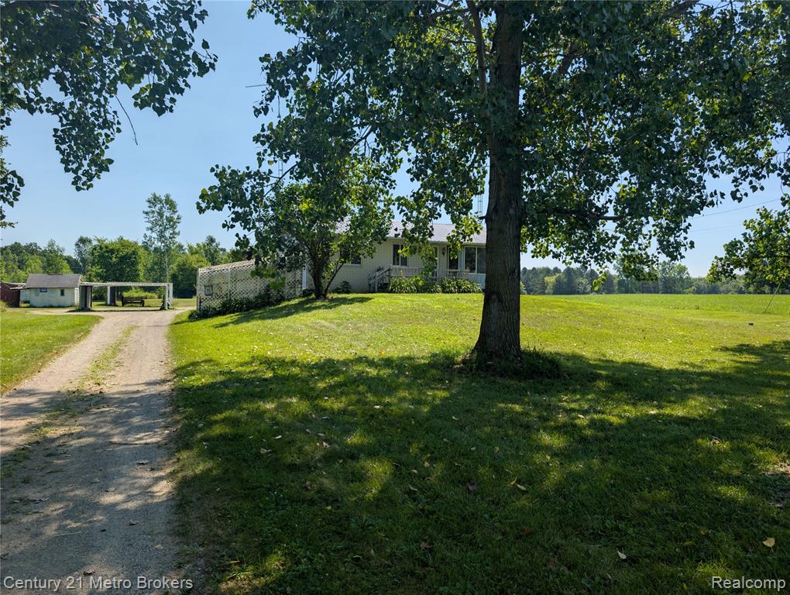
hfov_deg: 71.5
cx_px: 395
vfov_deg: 56.9
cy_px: 298
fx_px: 548
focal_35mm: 24
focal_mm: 6.9
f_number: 1.68
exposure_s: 1/1205
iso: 21
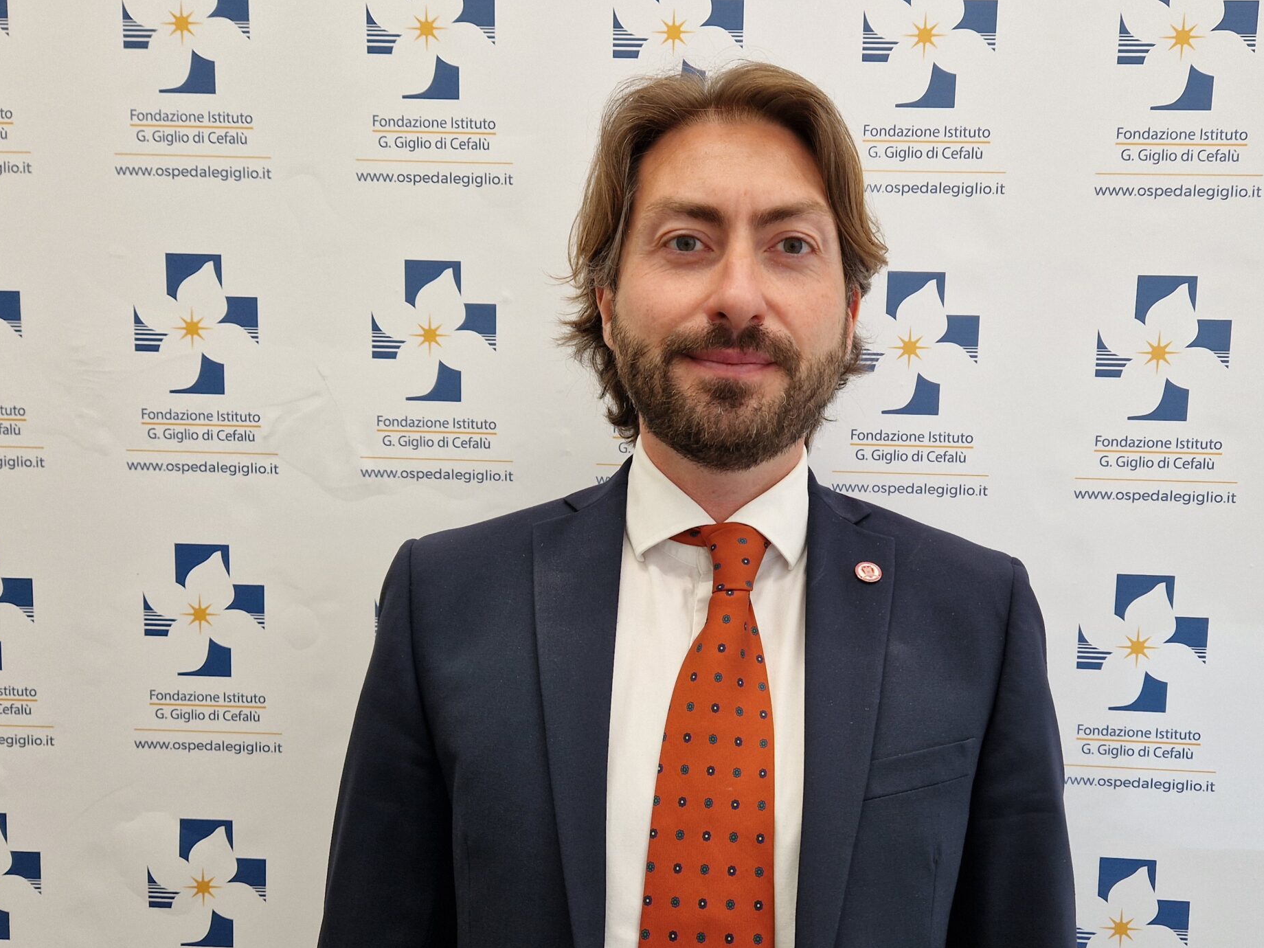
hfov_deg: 56.5
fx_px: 1168
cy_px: 591
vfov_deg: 43.8
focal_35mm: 32
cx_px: 741
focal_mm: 5.4
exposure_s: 1/100
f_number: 1.8
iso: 50
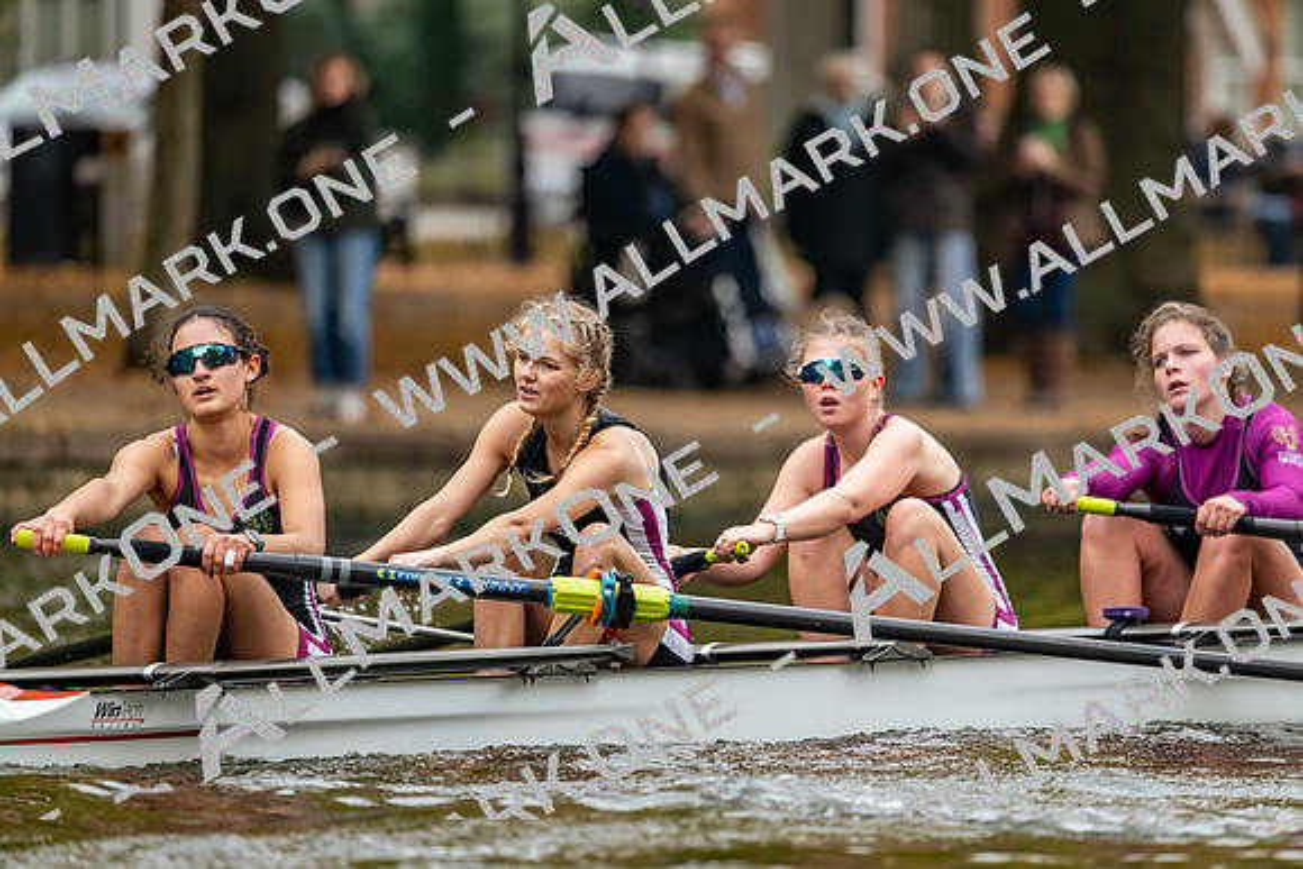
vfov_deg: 3.4
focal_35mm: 400
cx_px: 652
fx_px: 14480
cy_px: 434
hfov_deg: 5.2
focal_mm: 400
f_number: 4.5
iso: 2200
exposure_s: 1/2500
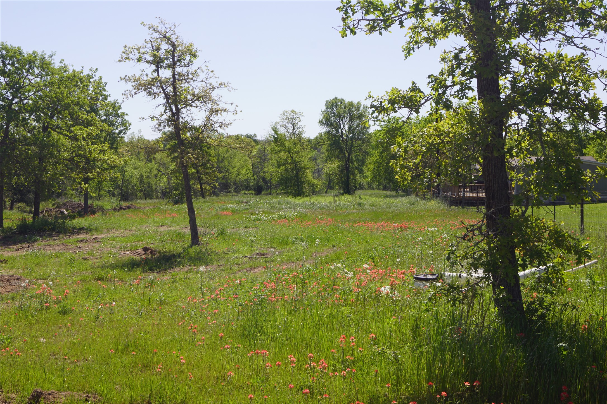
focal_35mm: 52
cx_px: 304
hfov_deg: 37.9
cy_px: 202
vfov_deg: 25.8
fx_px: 885
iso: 100
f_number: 13
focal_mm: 35
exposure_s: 1/80
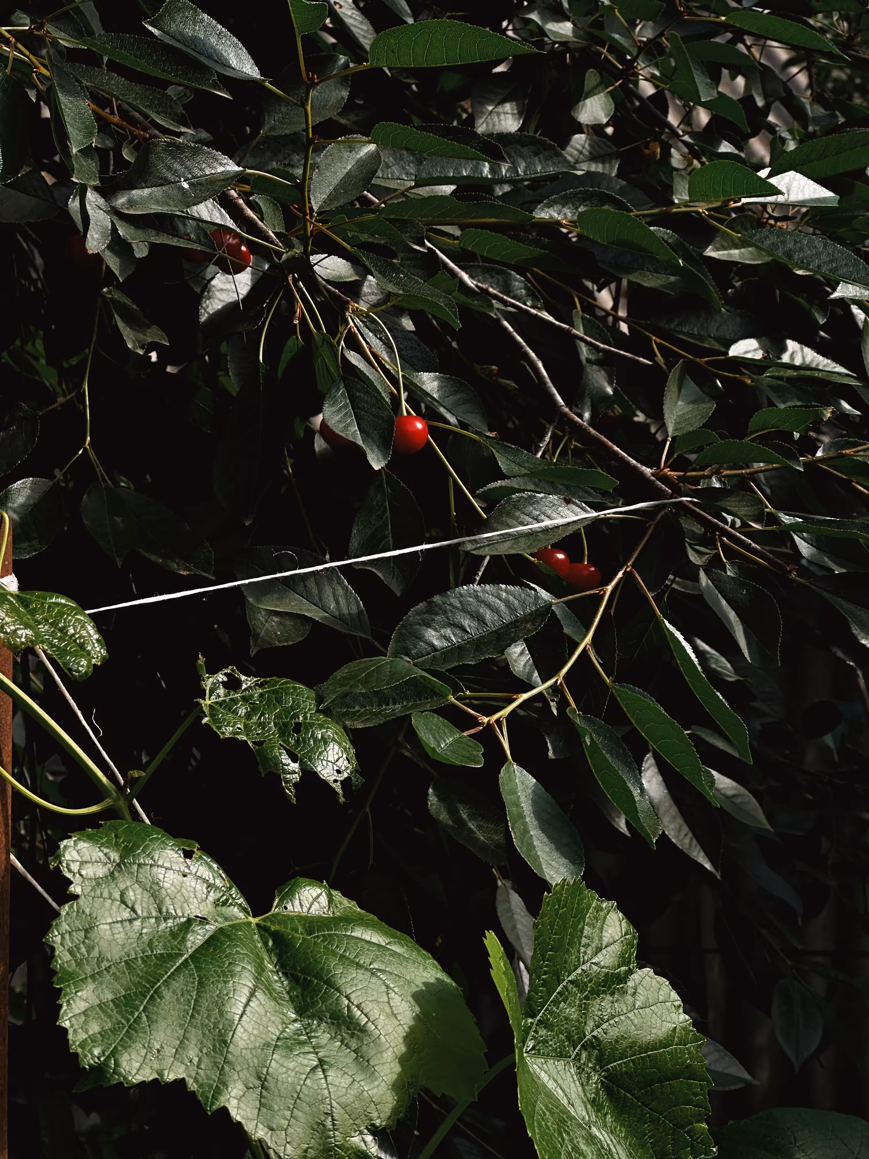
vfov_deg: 25.3
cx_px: 434
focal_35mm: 77
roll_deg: -0.1
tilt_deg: +0.8
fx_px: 2577
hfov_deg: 19.1
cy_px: 580
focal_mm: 9
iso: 32
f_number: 2.8
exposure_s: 1/774
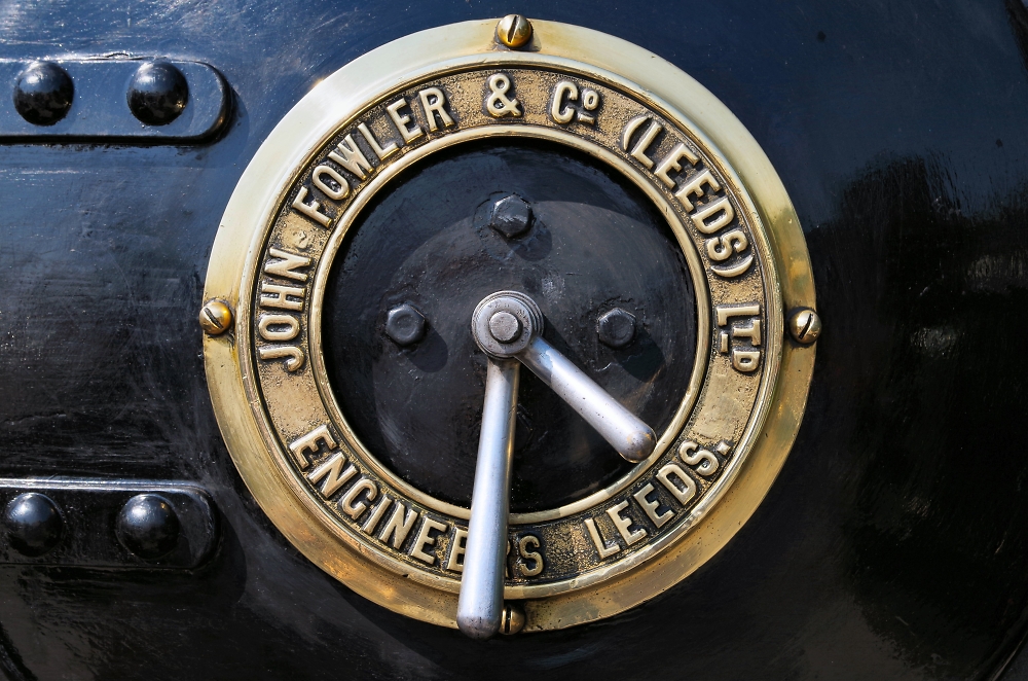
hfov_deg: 35.1
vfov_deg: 23.7
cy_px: 340
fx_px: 1624
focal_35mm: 57
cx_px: 514
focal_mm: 38.13
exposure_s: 1/200
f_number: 8
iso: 200
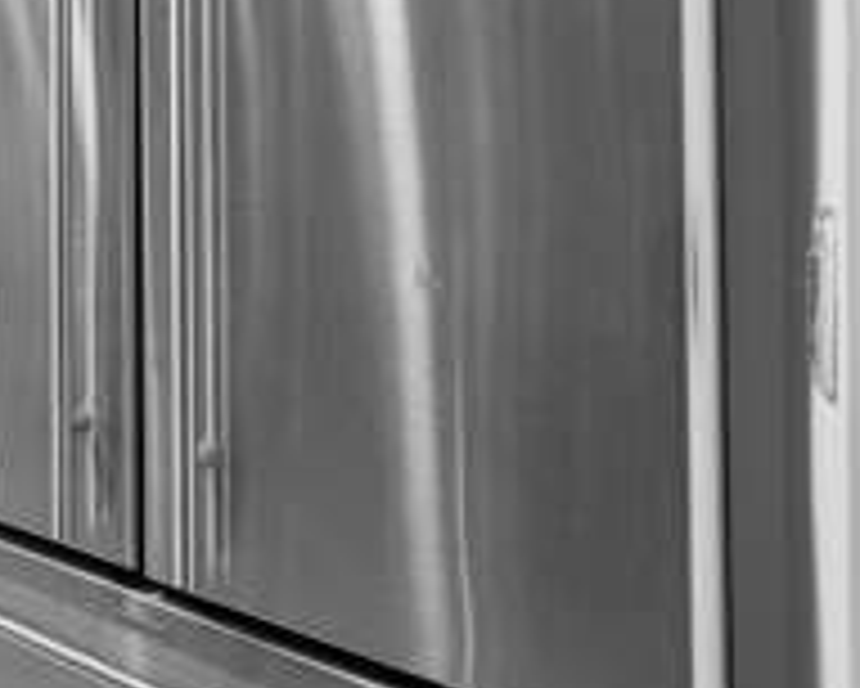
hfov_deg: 38.1
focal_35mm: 33
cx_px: -203
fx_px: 840
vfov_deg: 42.7
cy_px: 144
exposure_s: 1/20
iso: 100
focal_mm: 14
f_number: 4
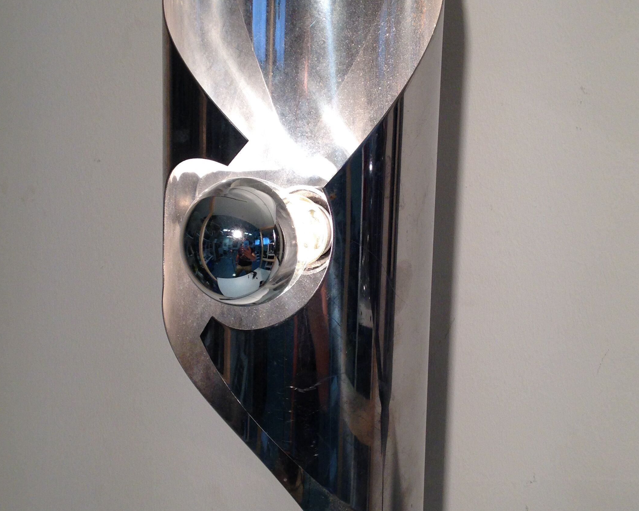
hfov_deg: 37.3
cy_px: 232
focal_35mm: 50
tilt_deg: -6.4
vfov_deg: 30.2
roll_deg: -2.0
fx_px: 946
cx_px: 307
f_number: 2.4
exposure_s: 1/120
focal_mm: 4.12
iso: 80
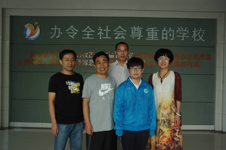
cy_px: 75
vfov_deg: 39.9
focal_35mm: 33
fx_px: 207
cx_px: 113
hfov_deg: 57.3
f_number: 5
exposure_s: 1/60
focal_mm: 22
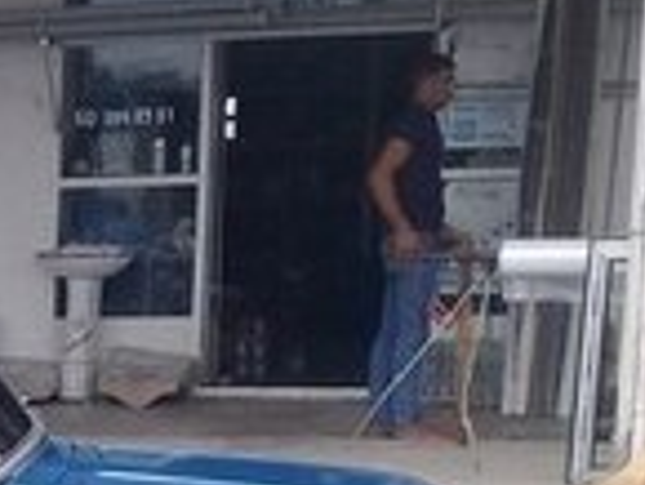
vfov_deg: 10.2
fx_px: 2629
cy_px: 754
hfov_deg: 12.6
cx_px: -565
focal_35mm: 141
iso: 50
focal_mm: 3.3
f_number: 2.2
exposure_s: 1/212
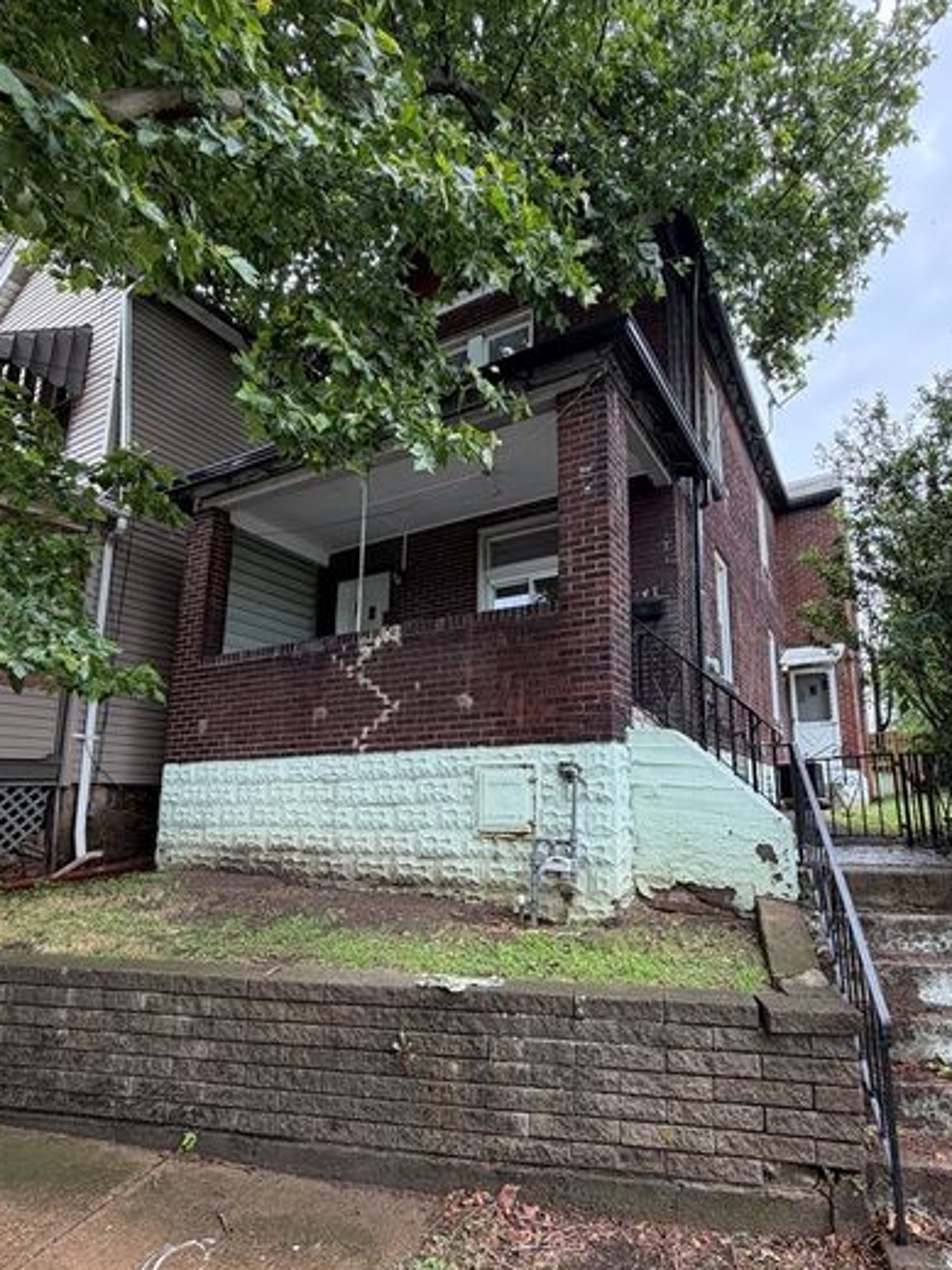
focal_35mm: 18
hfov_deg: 71.2
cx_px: 541
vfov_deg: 87.6
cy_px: 689
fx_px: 660
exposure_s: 1/225
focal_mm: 2.22
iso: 50
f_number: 2.2
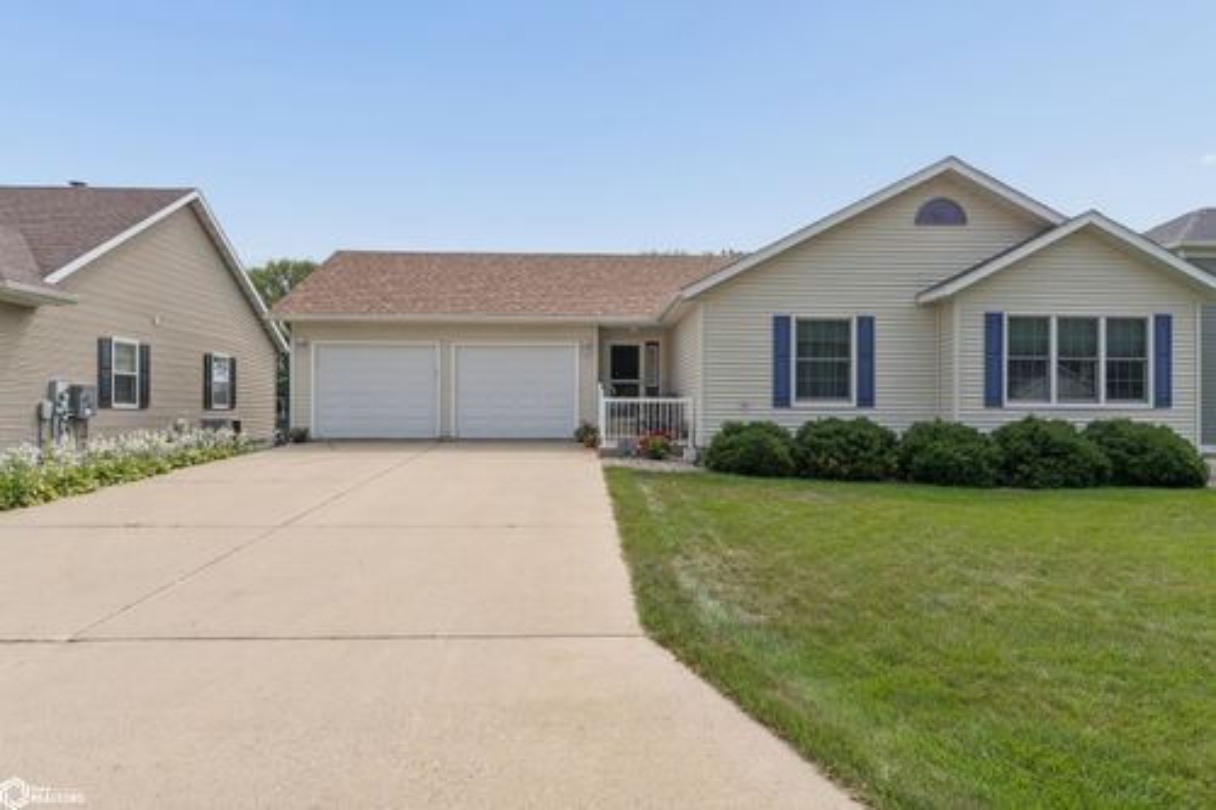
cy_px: 405
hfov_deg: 80.0
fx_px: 724
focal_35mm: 21
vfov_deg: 58.4
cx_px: 608
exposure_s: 1/800
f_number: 8
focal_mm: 14.3
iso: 200
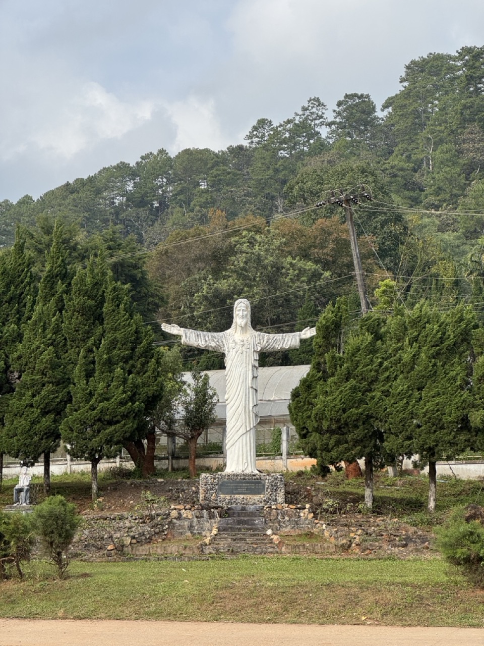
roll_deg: -0.2
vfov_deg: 25.3
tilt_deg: +8.2
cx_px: 242
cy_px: 323
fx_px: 1435
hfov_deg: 19.1
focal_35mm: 77
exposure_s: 1/555
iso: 25
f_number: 2.8
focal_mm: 9
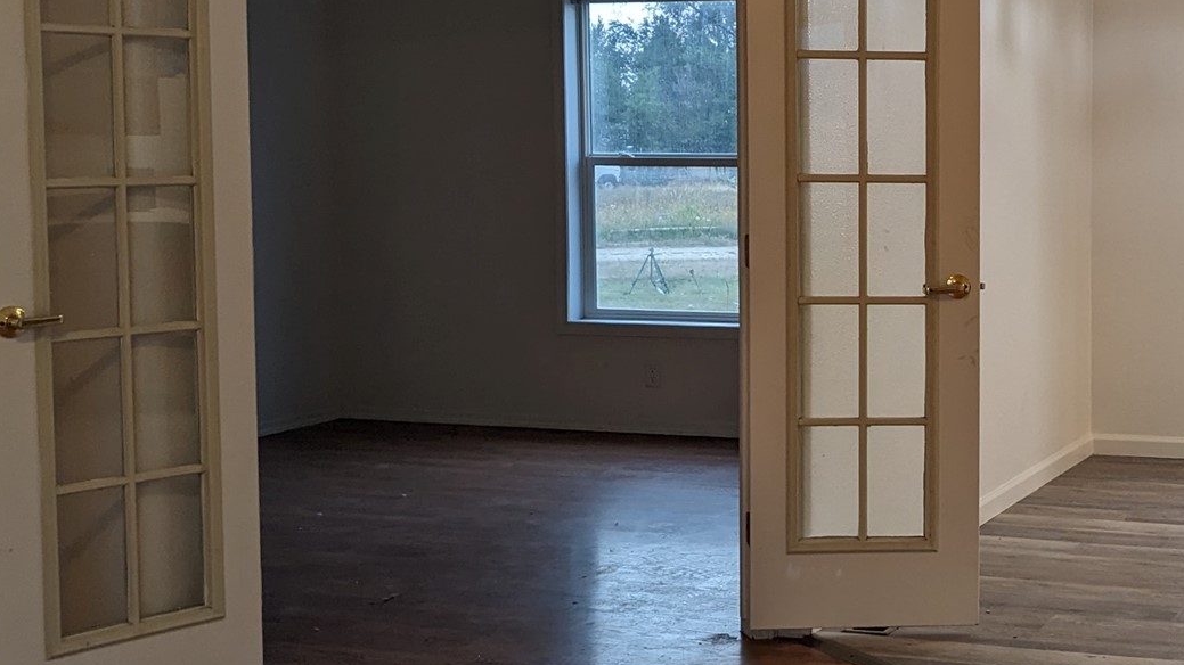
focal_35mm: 58
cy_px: 269
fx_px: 1821
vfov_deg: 20.7
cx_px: 1013
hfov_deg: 34.5
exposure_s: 1/60
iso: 87
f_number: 1.73
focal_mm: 4.38
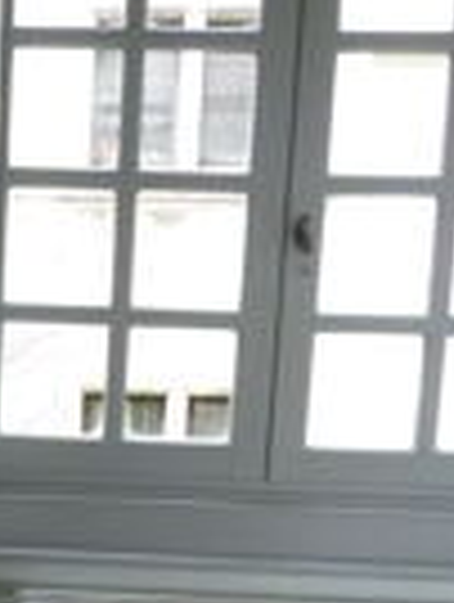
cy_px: 614
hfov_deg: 15.7
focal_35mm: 89
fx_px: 1551
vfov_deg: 21.2
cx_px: -166
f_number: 3.1
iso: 320
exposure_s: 1/60
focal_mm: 5
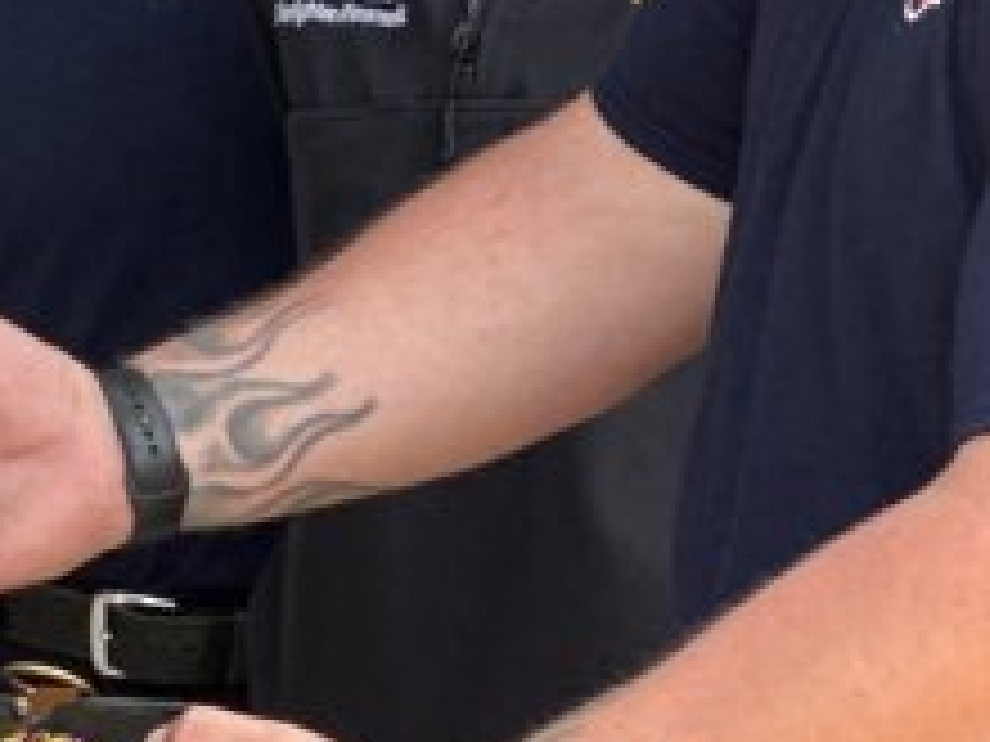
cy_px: -166
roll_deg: -1.0
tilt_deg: -0.8
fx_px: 10239
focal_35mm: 358
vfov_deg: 4.1
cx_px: -90
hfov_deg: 5.5
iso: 20
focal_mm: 9
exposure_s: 1/125
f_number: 2.8
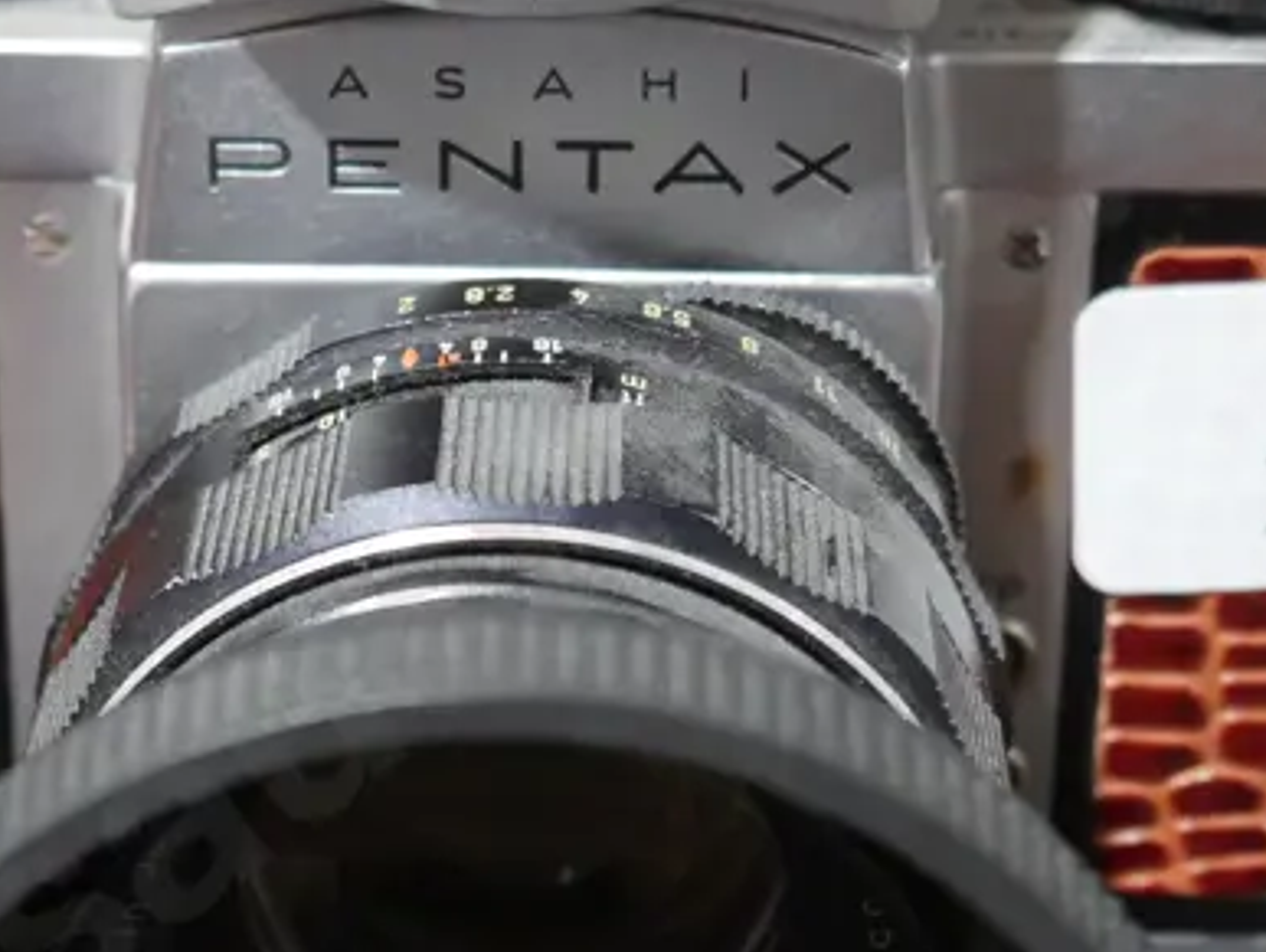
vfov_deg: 13.3
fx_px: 4063
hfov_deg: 17.6
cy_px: 716
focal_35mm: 111
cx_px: 334
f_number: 4.6
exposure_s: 1/60
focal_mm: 21
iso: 1600
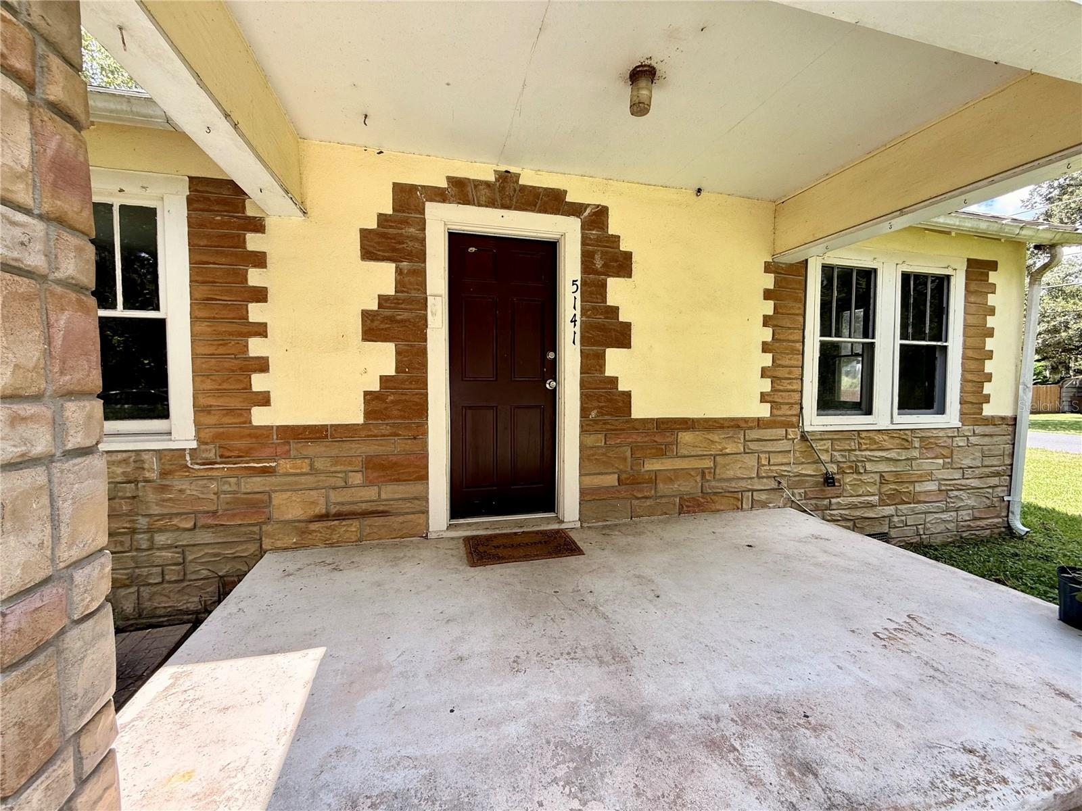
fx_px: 438
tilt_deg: -2.3
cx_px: 541
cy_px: 406
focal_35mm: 14
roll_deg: -0.3
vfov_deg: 85.7
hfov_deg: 102.1
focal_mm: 2.22
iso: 50
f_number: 2.2
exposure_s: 1/210
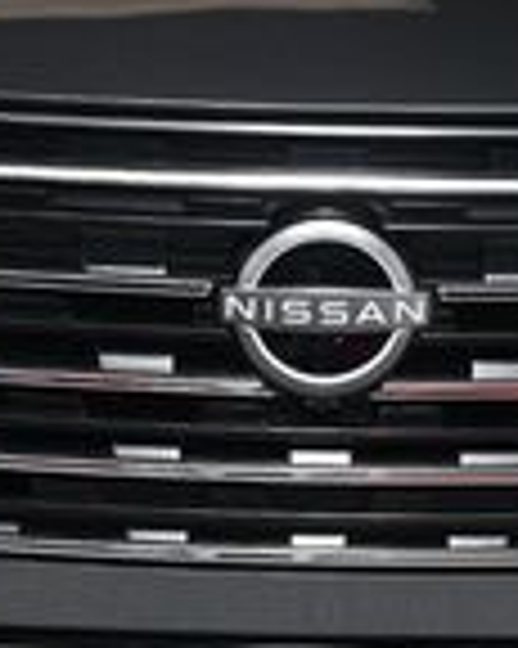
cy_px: 45
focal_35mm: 188
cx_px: 297
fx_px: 3607
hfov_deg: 8.2
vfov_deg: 10.2
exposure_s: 1/160
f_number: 10
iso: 100
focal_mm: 30
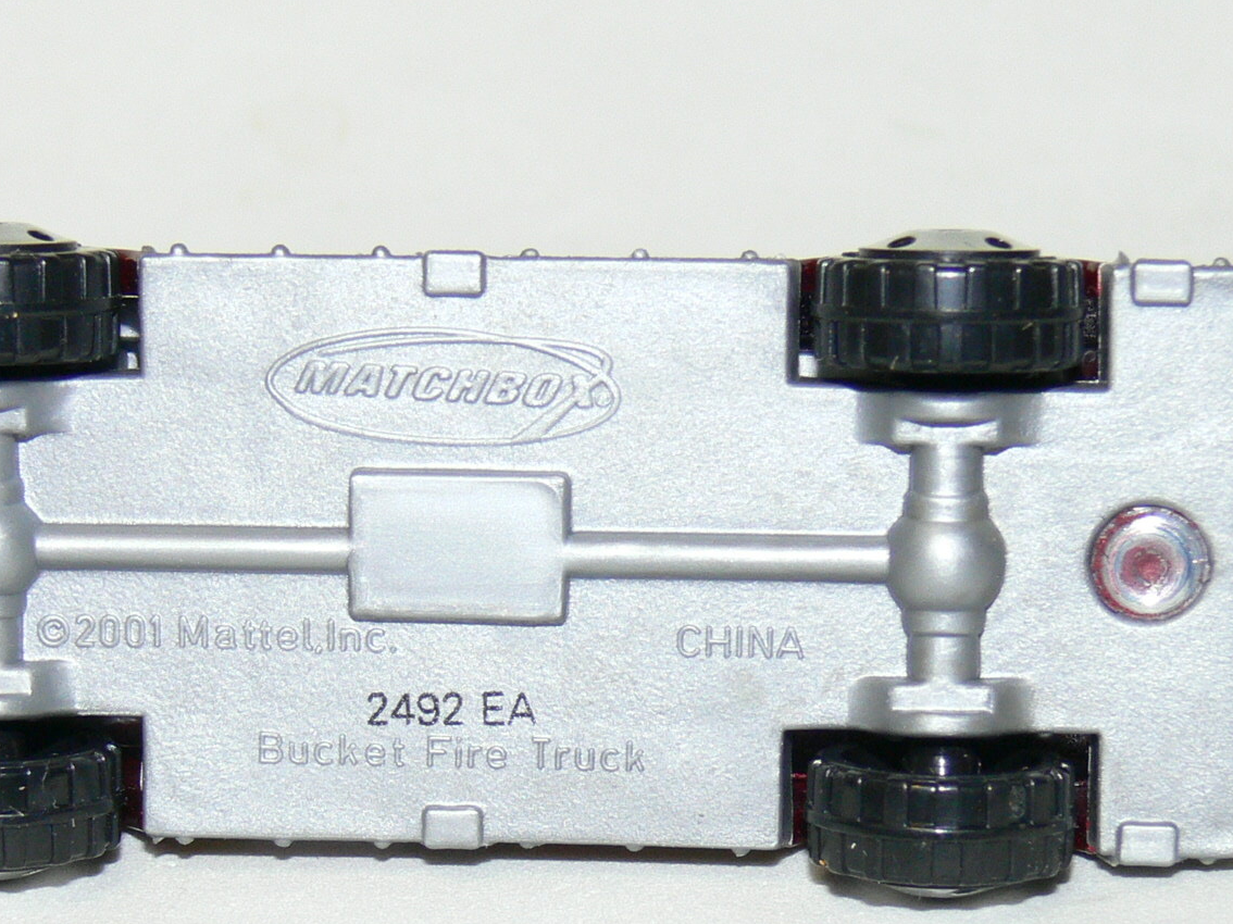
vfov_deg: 9.8
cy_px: 597
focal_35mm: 151
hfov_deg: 13.1
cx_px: 495
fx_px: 5377
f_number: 4
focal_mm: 14.5
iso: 100
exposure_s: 1/30
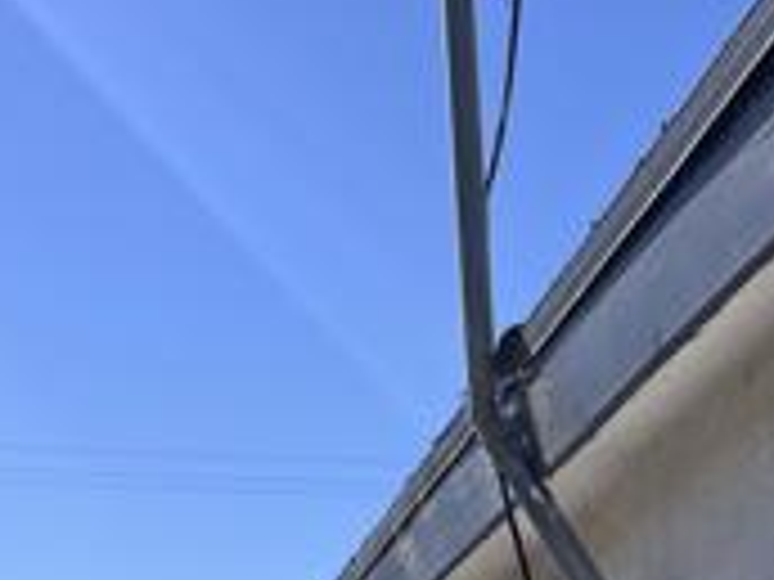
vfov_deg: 13.9
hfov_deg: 20.1
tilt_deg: -2.2
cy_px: 971
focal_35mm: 97
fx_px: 2169
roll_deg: +0.7
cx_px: 594
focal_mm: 5.1
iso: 50
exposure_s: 1/5076
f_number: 1.6
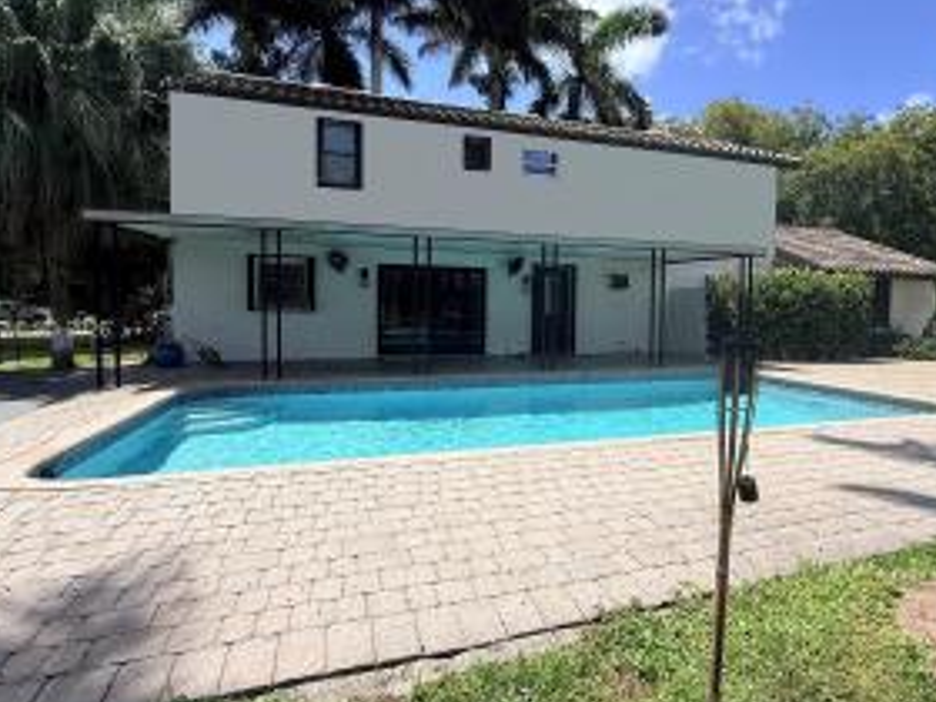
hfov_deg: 81.5
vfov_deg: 65.9
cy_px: 331
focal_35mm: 20
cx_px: 518
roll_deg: -0.5
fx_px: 541
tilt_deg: -2.0
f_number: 2.2
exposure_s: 1/1745
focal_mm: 2.22
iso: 50
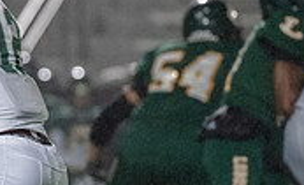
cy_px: 117
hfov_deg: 2.3
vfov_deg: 1.4
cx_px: -24
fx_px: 7569
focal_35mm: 921
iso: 3200
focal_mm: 200
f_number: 2.8
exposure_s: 1/1250
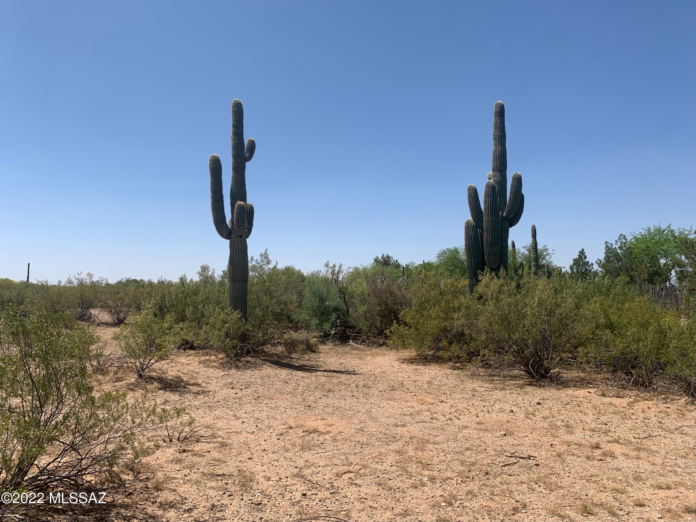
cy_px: 261
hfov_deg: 67.3
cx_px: 348
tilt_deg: +3.1
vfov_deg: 53.1
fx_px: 523
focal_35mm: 26
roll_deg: -0.4
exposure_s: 1/3086
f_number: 1.8
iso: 25
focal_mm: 4.25
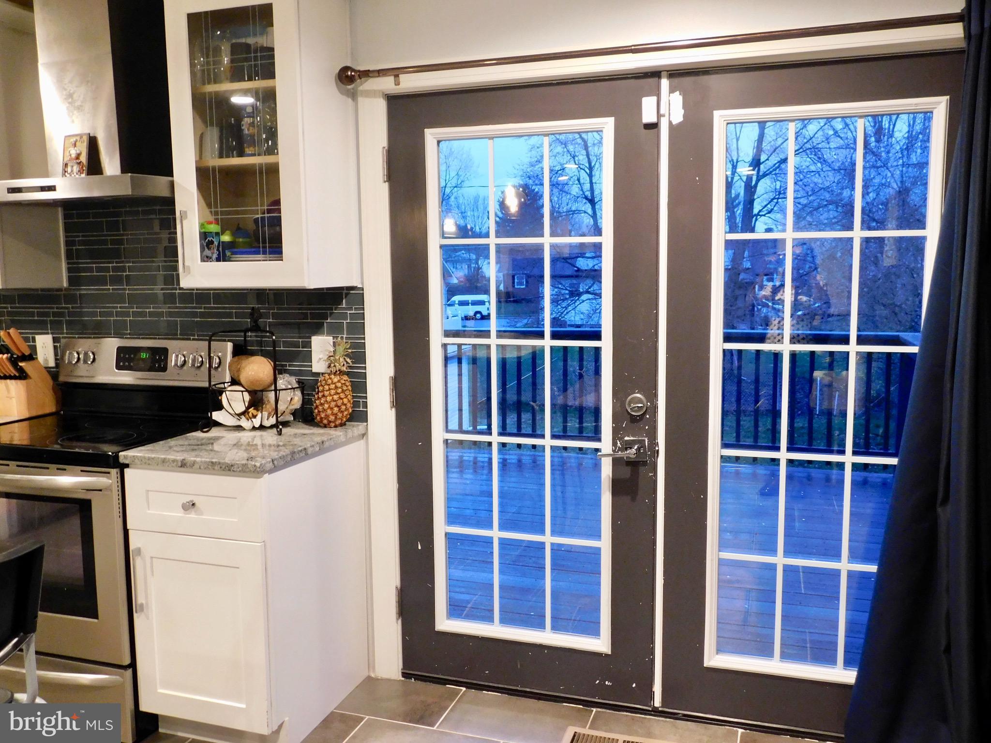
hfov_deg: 60.0
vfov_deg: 46.8
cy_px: 372
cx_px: 496
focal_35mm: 30
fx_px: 859
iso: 400
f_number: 3.2
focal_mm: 5.3
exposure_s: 1/10
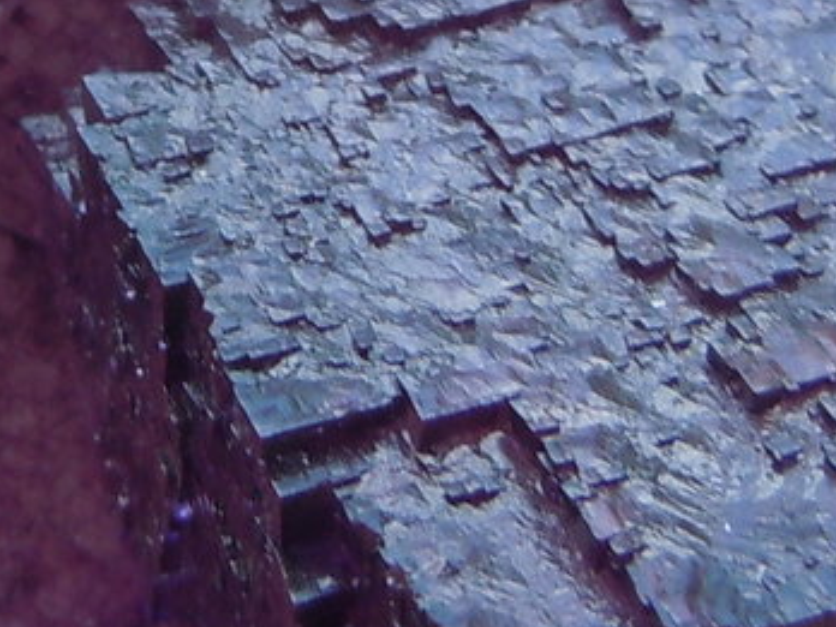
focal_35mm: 138
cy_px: -195
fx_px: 3333
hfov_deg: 14.1
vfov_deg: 10.5
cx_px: 53
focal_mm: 5.4
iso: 100
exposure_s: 1/100
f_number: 3.5
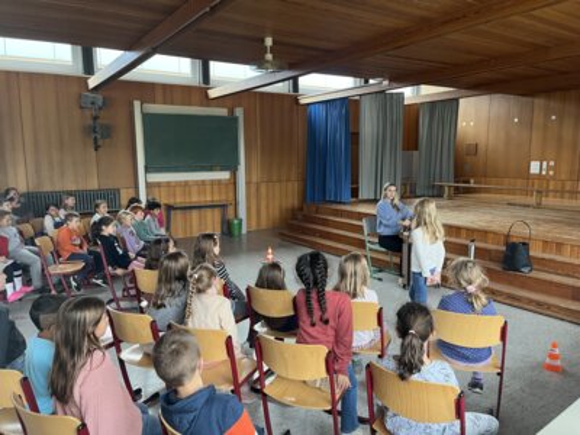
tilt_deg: -8.3
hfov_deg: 67.3
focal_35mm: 26
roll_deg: +0.5
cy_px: 218
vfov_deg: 53.1
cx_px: 290
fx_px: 436
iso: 200
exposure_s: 1/60
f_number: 1.6
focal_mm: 5.1
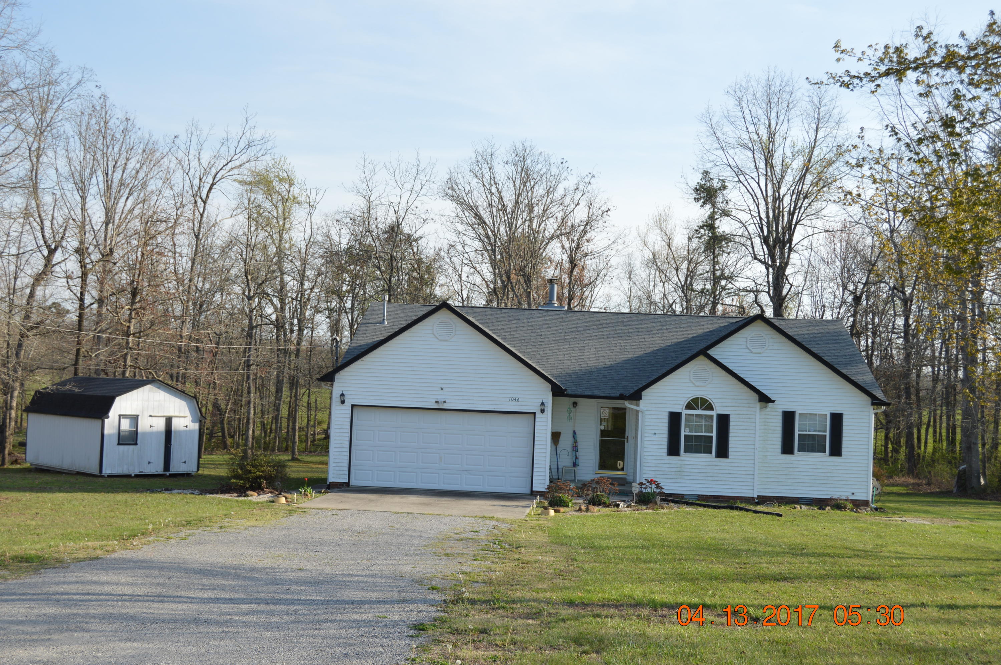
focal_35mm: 45
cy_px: 332
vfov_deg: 29.8
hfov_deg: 43.6
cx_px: 500
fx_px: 1250
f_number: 7.1
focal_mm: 30
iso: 100
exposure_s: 1/200
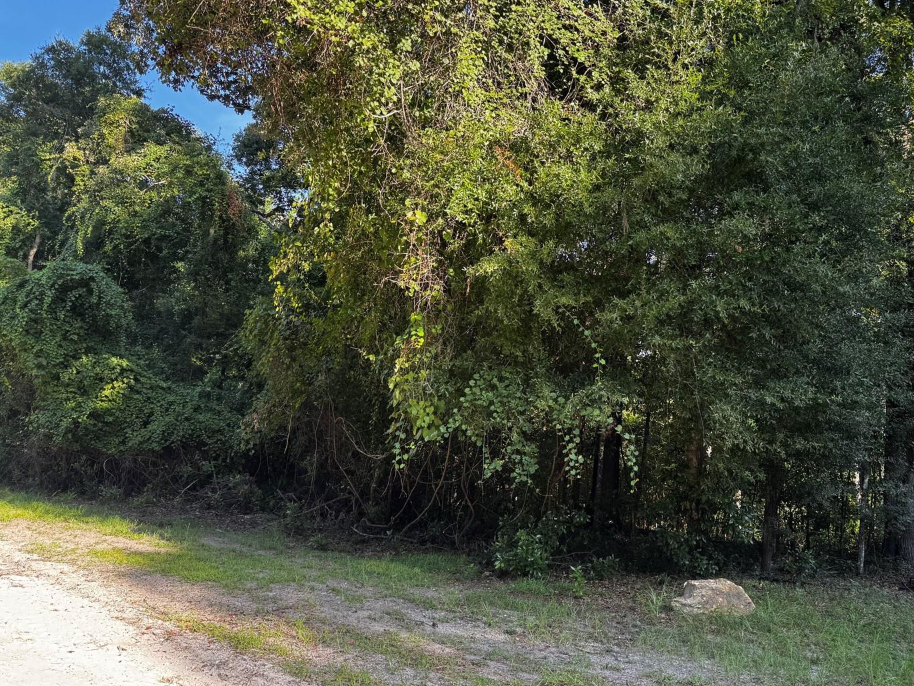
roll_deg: -7.8
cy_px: 351
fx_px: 740
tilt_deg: +10.6
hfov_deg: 63.1
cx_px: 524
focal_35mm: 28
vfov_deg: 49.8
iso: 64
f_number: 1.78
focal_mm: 6.76
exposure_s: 1/214
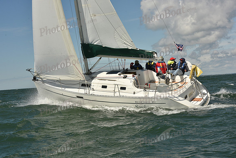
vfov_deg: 19.5
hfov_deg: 28.8
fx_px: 459
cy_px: 79
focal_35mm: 70
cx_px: 118
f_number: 14
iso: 320
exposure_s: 1/800
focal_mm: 70
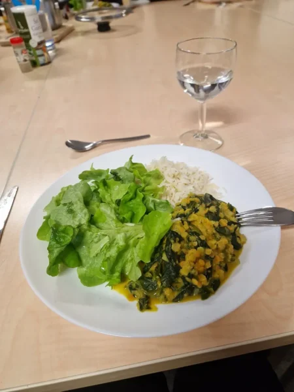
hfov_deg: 58.9
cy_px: 196
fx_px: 260
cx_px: 147
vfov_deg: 73.9
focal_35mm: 23
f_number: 1.8
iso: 160
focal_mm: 5.4
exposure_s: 1/100
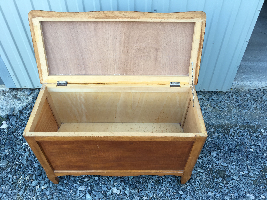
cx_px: 134
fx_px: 224
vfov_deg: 48.2
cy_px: 100
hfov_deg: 61.7
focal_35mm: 29
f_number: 2.2
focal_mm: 4.15
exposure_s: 1/100
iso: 25
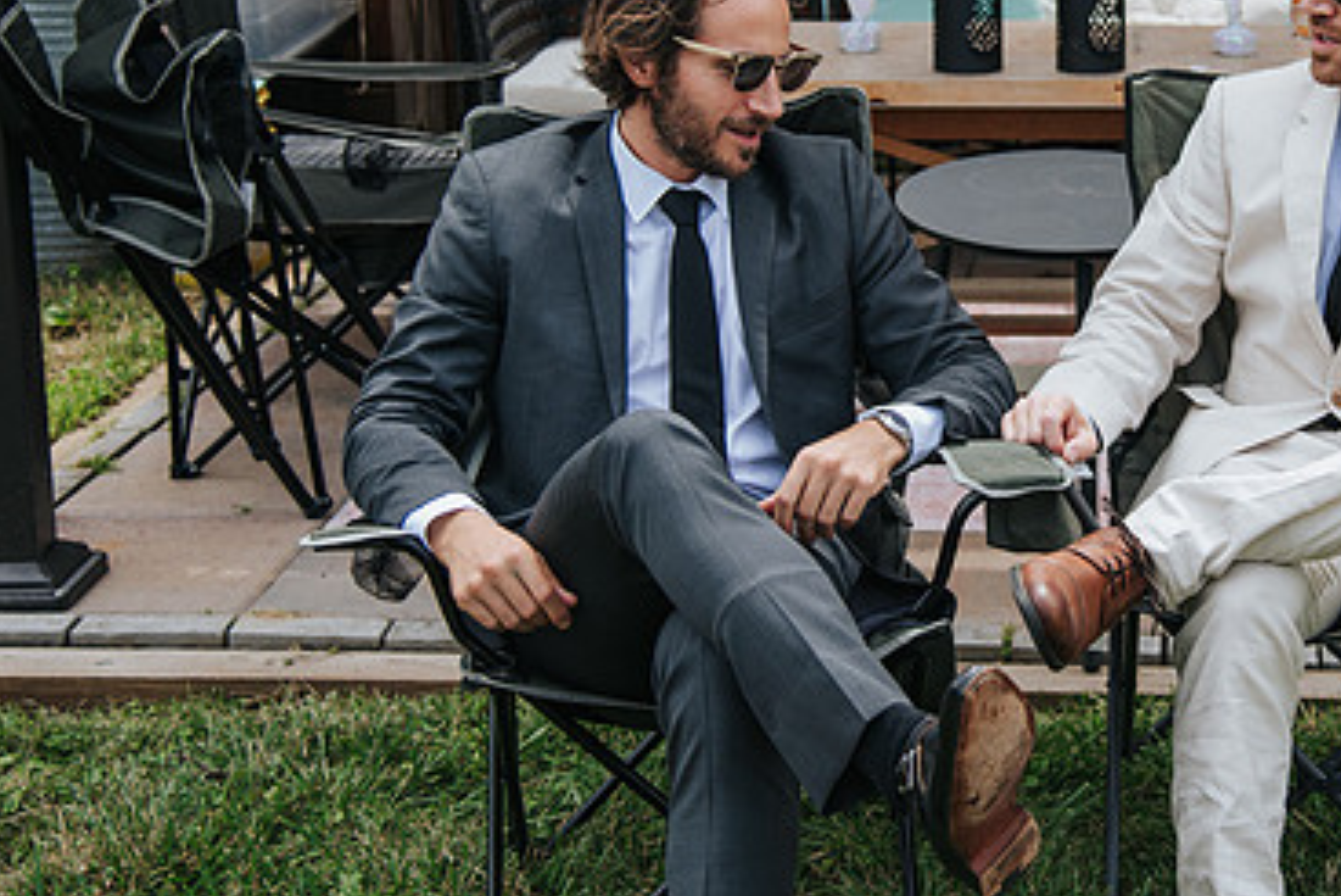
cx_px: 1052
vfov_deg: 16.9
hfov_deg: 25.0
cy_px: 180
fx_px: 2981
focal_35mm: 80
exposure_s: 1/500
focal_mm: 46
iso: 100
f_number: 4
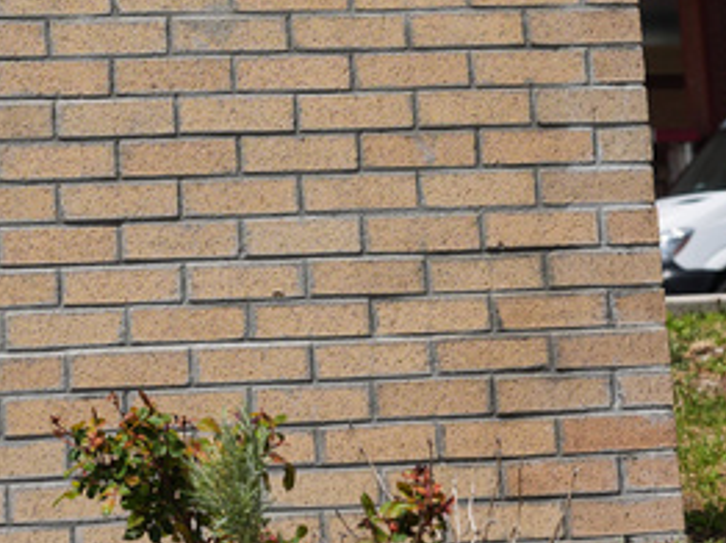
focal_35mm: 139
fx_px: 2913
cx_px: 58
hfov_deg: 14.1
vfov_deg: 10.3
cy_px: -247
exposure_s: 1/6400
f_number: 3.2
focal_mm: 37
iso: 200
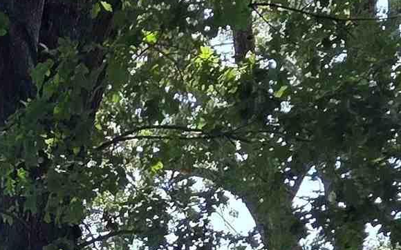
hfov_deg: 23.5
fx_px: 797
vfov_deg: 14.2
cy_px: 533
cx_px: -174
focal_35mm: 73
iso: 50
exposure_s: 1/476
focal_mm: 2.2
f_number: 2.2
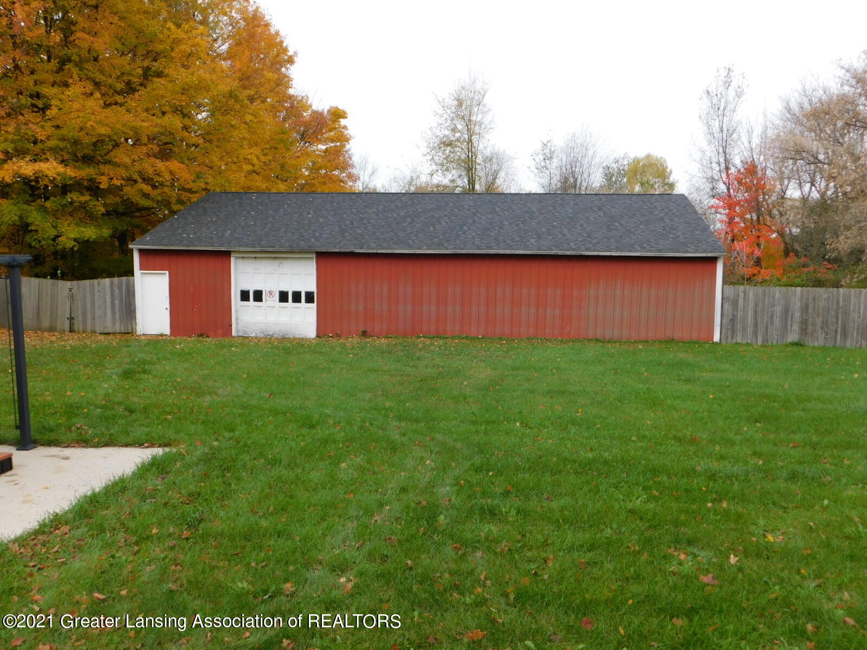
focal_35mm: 30
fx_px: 751
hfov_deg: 60.0
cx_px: 434
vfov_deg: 46.8
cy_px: 325
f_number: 3.2
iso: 125
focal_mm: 5.3
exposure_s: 1/400
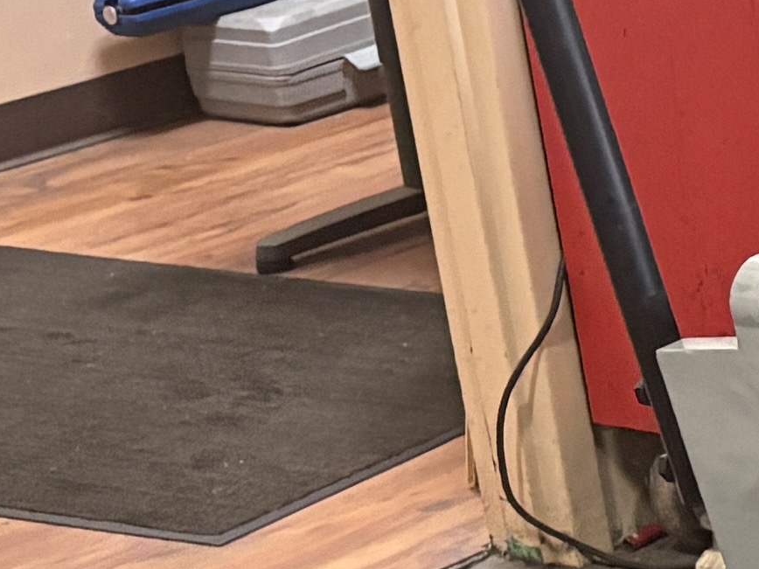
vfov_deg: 8.7
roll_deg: +1.2
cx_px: 2017
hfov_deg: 9.7
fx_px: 3749
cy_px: 471
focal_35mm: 171
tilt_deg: -21.3
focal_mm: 5.96
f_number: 1.6
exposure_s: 1/60
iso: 250
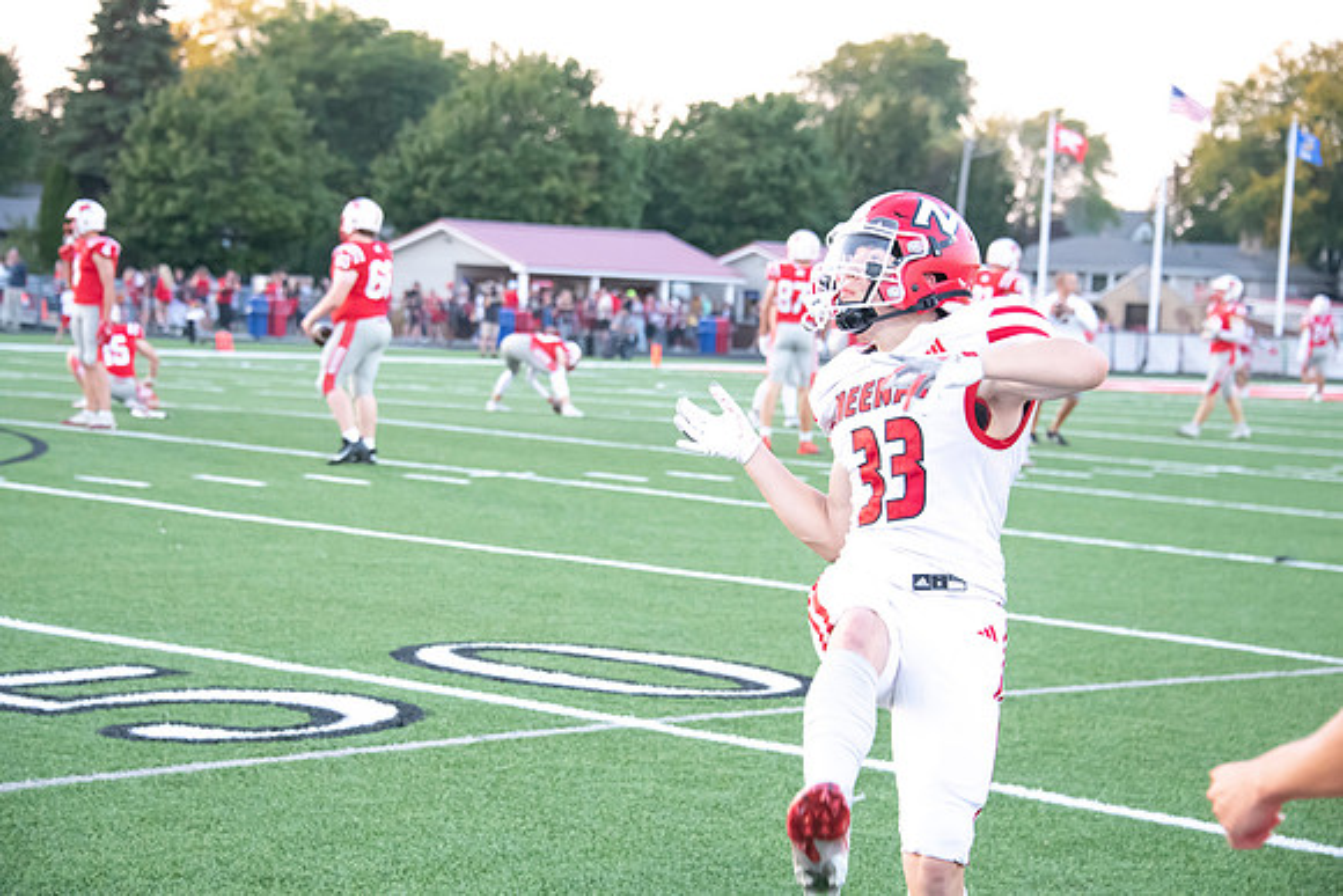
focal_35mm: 98
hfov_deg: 20.8
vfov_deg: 14.0
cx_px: 672
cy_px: 448
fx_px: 3657
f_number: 5.6
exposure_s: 1/500
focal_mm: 98
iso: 4000
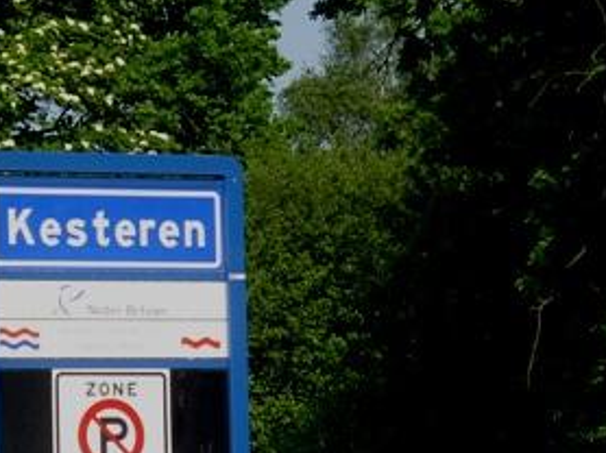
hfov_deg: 9.3
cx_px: 126
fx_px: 3708
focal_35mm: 212
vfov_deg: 7.0
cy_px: 392
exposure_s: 1/250
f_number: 4.8
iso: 64
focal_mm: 19.4
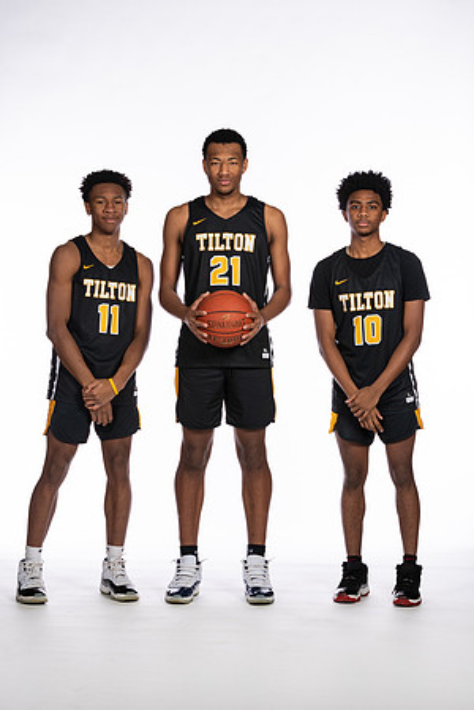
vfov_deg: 19.5
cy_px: 355
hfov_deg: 13.0
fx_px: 2074
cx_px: 237
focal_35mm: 105
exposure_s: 1/100
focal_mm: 70
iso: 100
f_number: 5.6
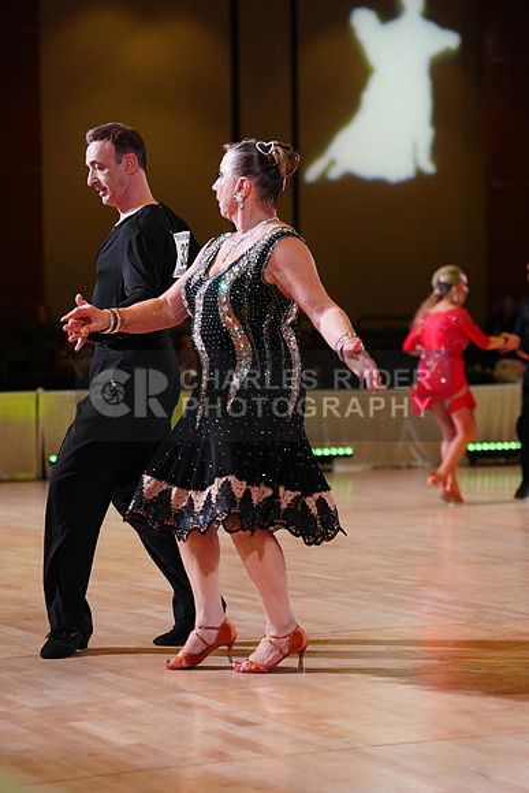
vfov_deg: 22.1
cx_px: 264
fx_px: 2026
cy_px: 396
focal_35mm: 92
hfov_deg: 14.9
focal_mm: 92
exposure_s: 1/400
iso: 2000
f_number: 2.8
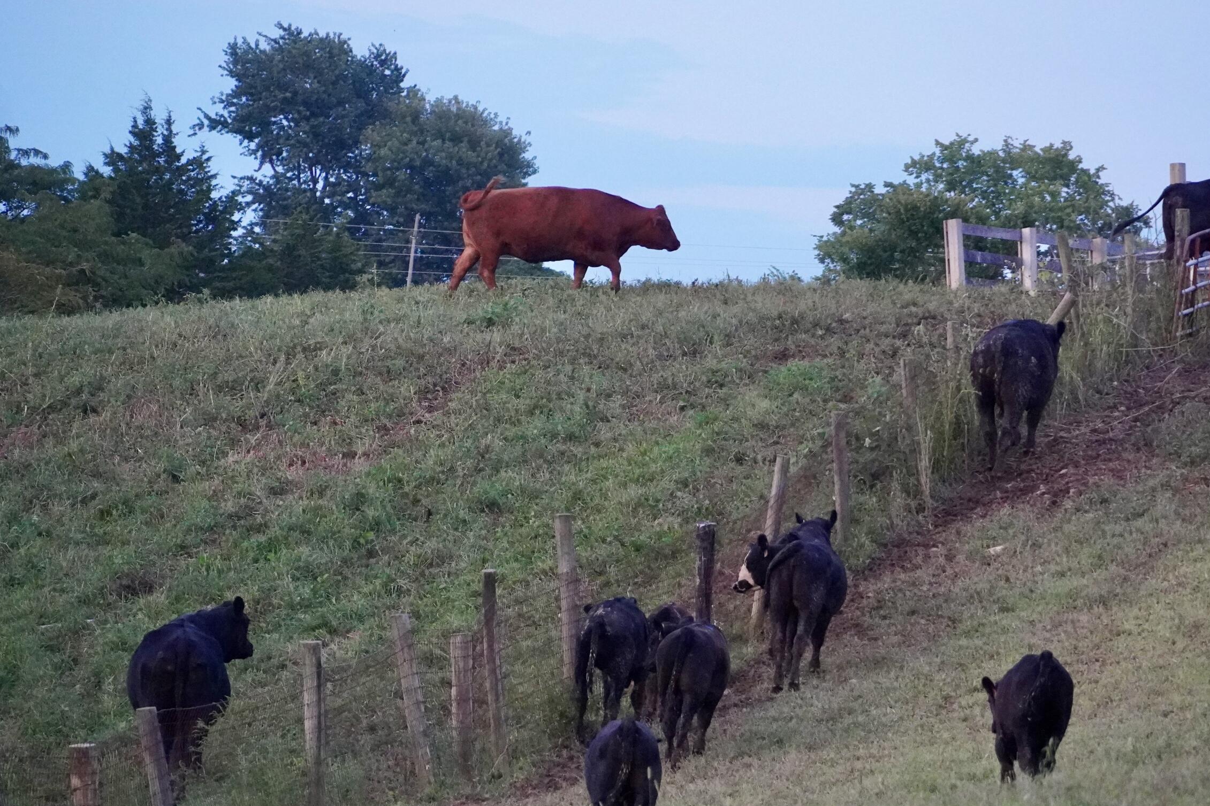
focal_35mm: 269
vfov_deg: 5.1
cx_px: 674
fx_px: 9029
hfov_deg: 7.7
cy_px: 466
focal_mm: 135
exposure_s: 1/250
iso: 6400
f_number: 5.6
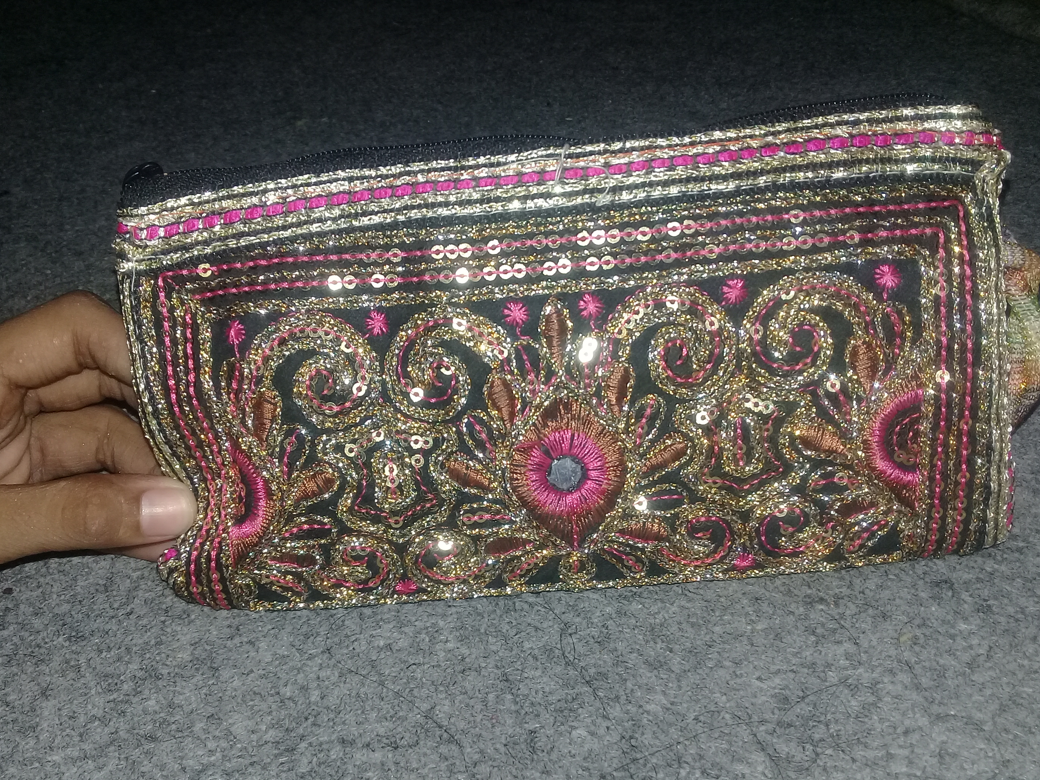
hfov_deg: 50.1
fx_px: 1112
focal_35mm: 37
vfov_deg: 38.5
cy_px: 464
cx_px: 502
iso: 64
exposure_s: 1/33
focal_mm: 3.3
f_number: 2.2
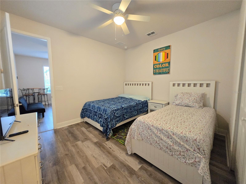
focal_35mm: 13
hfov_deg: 106.2
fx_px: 92
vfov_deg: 89.9
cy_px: 92
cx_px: 123
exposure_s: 1/60
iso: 640
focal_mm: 1.7
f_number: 2.2
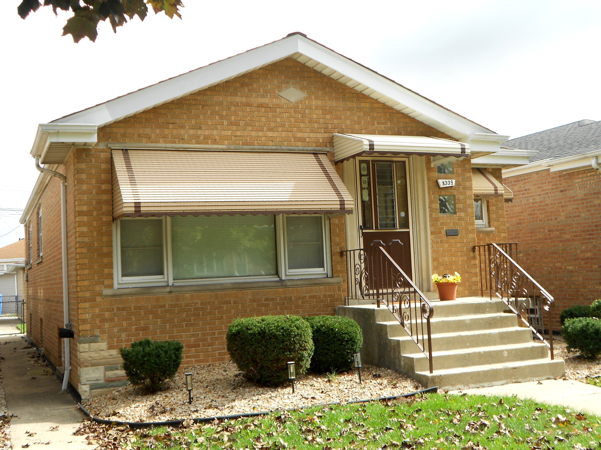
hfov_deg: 43.9
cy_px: 225
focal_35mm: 43
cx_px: 300
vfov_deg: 33.6
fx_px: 747
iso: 80
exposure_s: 1/250
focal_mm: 7.7
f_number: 4.2
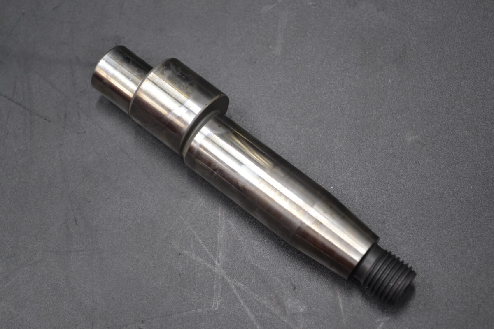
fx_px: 947
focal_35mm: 69
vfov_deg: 19.7
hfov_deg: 29.2
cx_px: 247
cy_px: 164
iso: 400
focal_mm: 46
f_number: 5.3
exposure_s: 1/60
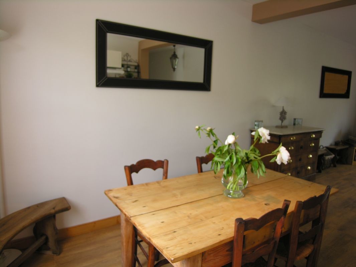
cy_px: 134
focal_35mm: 24
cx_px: 178
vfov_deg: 56.8
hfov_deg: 71.6
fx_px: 247
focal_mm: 6.1
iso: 50
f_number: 2.6
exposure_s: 1/32
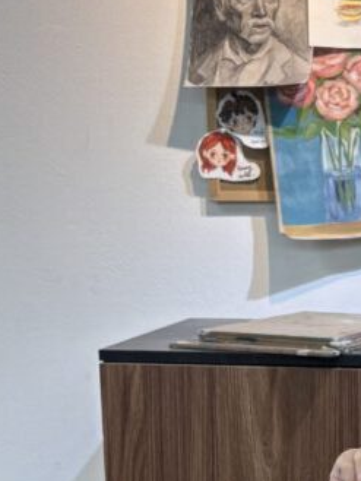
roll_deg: -0.6
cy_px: 412
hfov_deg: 17.7
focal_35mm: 79
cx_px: 446
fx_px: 1098
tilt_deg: -10.1
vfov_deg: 24.2
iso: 64
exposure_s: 1/100
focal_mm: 5.96
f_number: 1.6
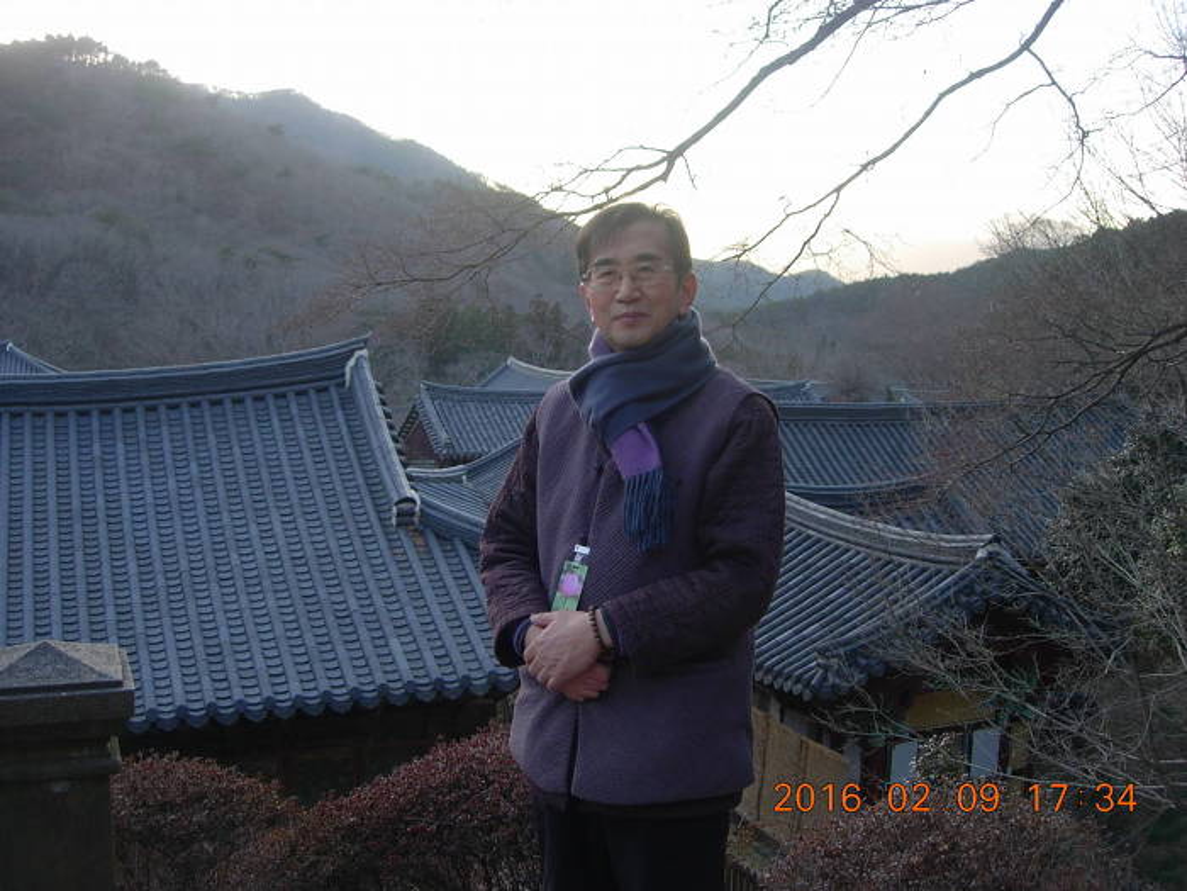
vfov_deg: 37.7
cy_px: 446
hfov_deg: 49.0
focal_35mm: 38
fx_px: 1303
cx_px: 594
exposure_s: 1/111
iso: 64
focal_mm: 7.8
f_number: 2.8
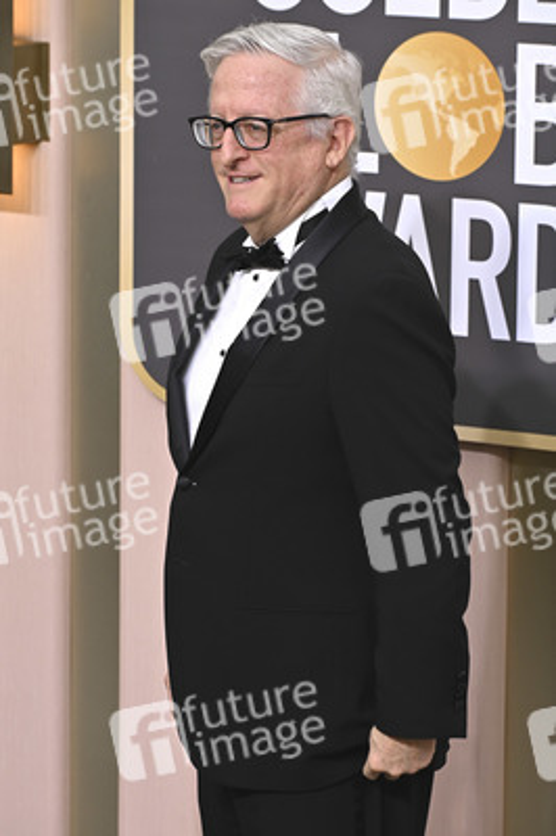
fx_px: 3597
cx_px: 278
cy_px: 418
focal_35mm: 155
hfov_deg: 8.8
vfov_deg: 13.3
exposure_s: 1/640
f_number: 8
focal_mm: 155
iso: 800
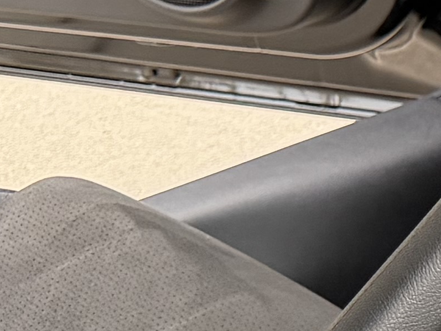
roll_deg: +4.2
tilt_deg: -22.2
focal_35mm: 172
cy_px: 184
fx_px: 2192
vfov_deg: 8.6
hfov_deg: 9.7
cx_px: 1184
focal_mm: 6.76
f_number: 1.78
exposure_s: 1/166
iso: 200
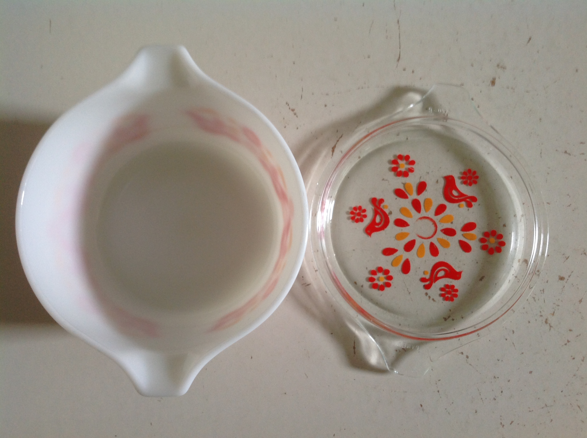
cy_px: 219
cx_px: 294
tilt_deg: -84.2
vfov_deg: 40.6
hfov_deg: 52.7
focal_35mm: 35
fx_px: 593
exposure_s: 1/15
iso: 80
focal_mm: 4.28
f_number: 2.4
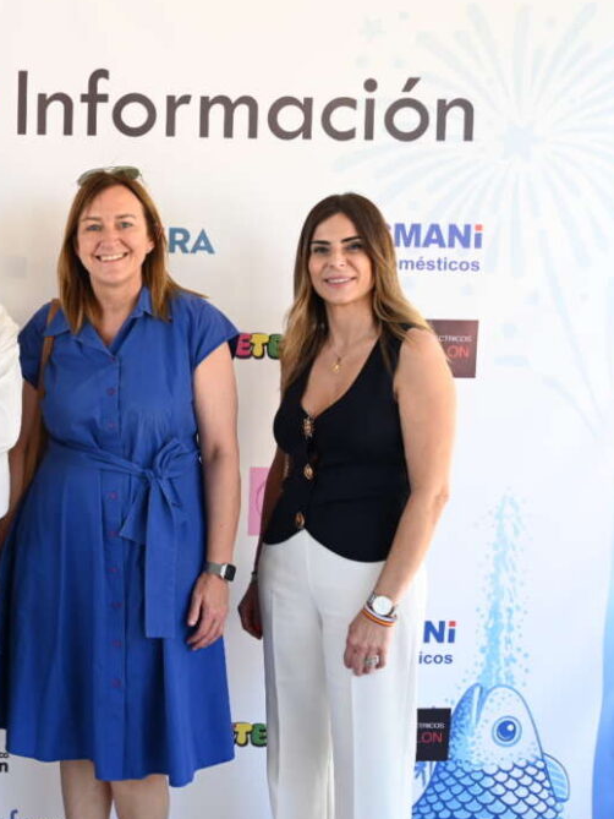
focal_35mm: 53
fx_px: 1253
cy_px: 411
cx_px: 24
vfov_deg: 36.2
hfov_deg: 26.3
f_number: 5
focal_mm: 36
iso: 400
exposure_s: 1/125
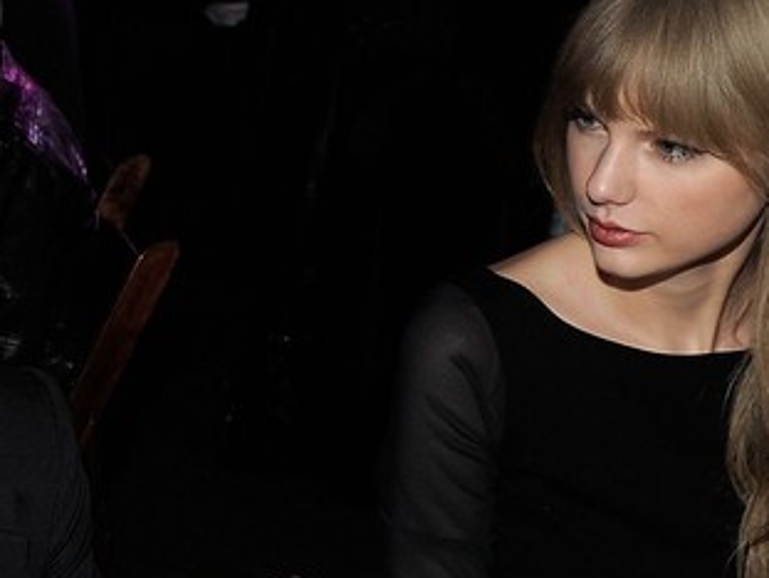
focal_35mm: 117
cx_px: -361
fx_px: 2602
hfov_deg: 15.6
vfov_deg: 12.7
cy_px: 285
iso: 800
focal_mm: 31
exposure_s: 1/60
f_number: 6.3
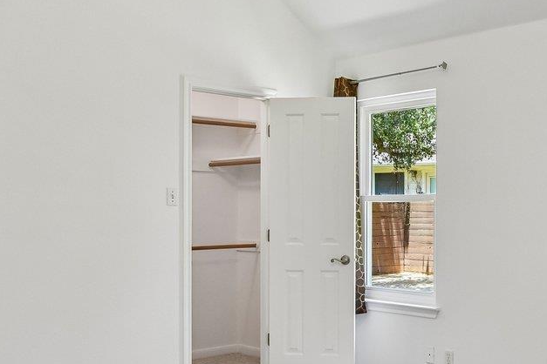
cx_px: 424
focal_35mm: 49
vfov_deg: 27.5
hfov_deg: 39.0
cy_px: 208
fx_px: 744
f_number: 8
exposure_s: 1/15
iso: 320
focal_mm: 15
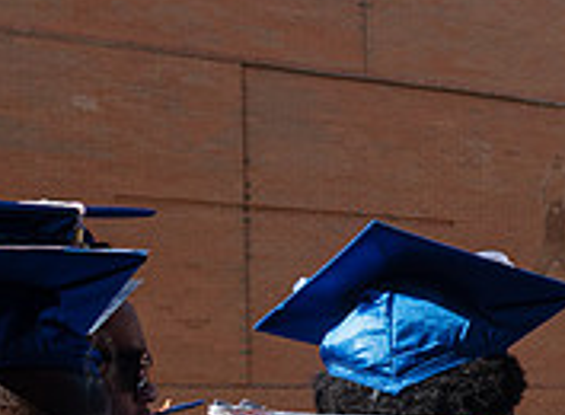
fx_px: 1750
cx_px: 793
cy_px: 460
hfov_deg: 17.0
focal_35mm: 108
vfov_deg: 13.3
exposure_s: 1/500
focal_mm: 27
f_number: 6.3
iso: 400
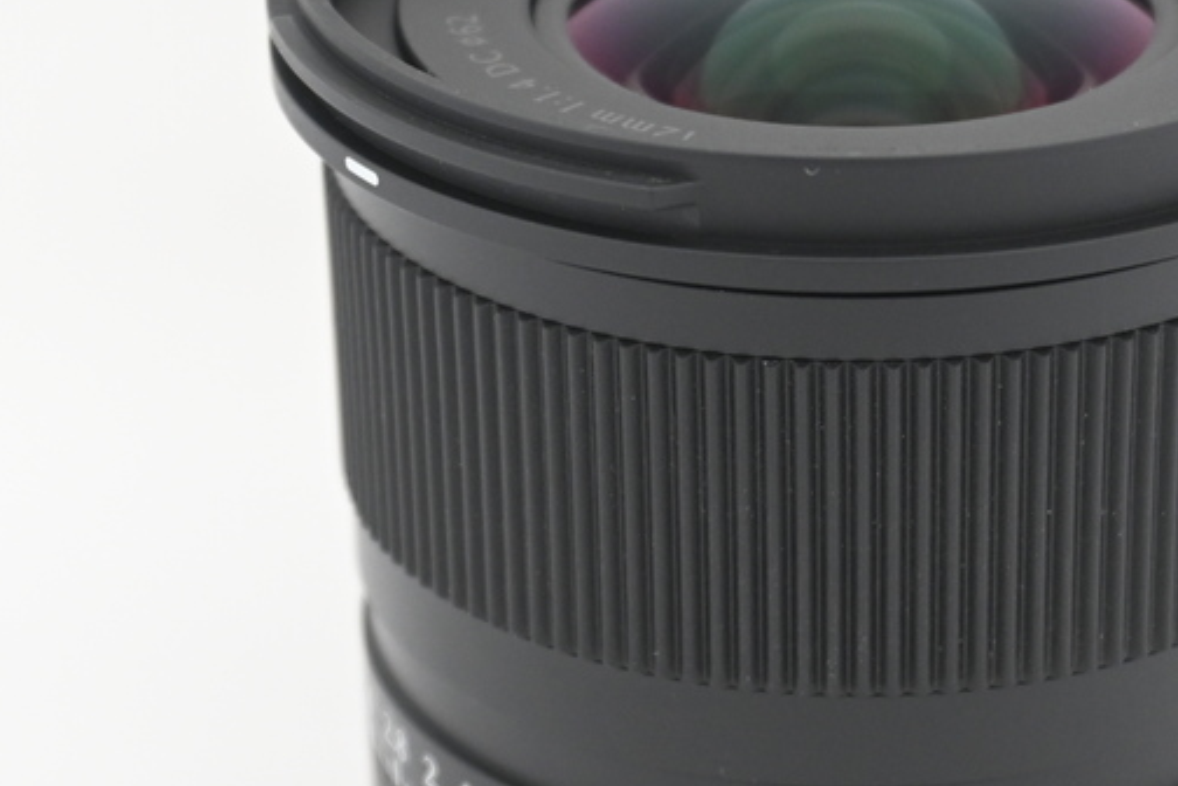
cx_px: 862
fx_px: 4325
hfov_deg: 15.4
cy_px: 510
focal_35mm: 132
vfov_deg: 10.4
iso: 1000
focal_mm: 37
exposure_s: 1/25
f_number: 5.3
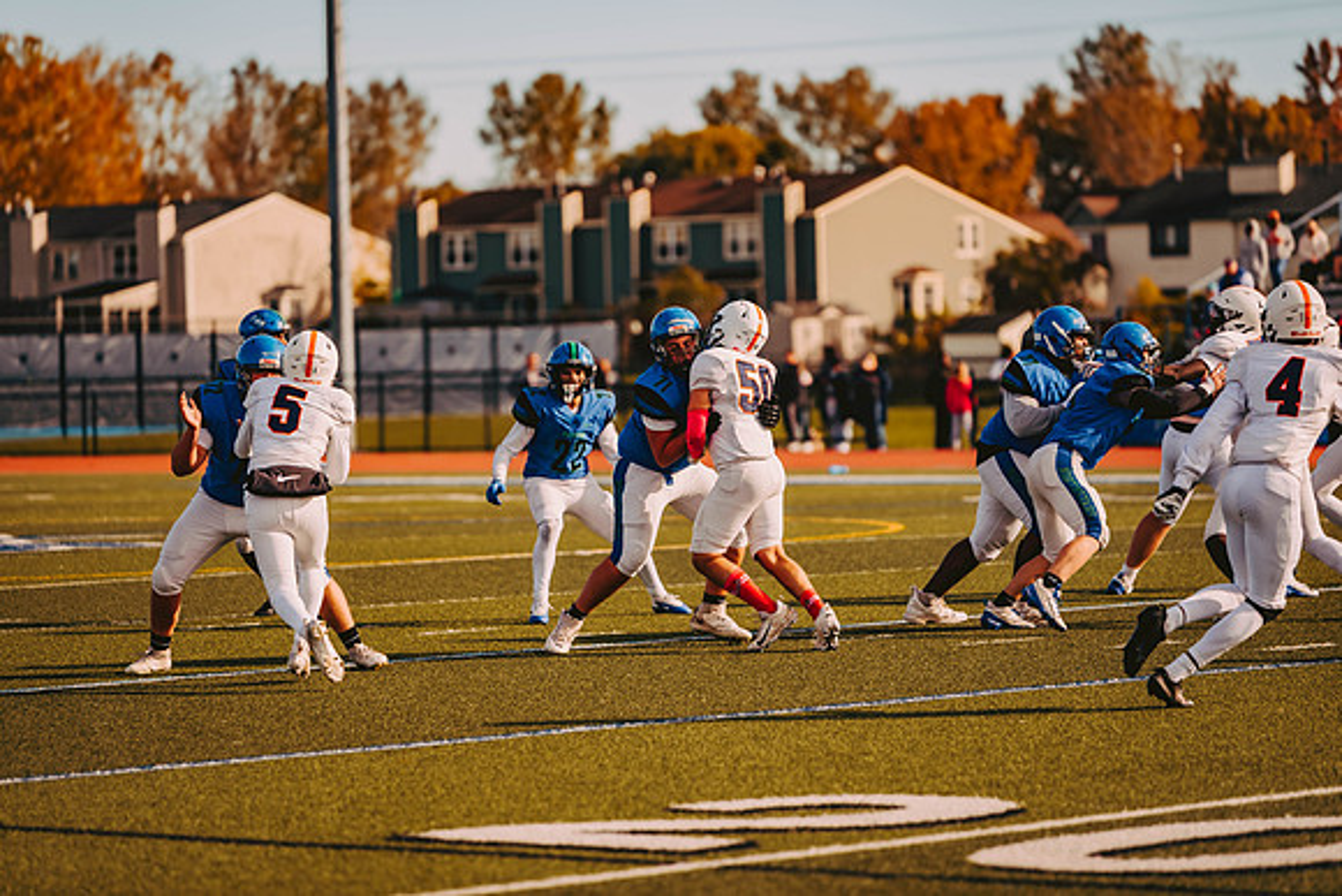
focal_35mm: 165
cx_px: 671
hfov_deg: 12.4
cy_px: 448
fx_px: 6152
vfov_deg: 8.3
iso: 160
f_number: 2.8
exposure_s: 1/2500
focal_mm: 165
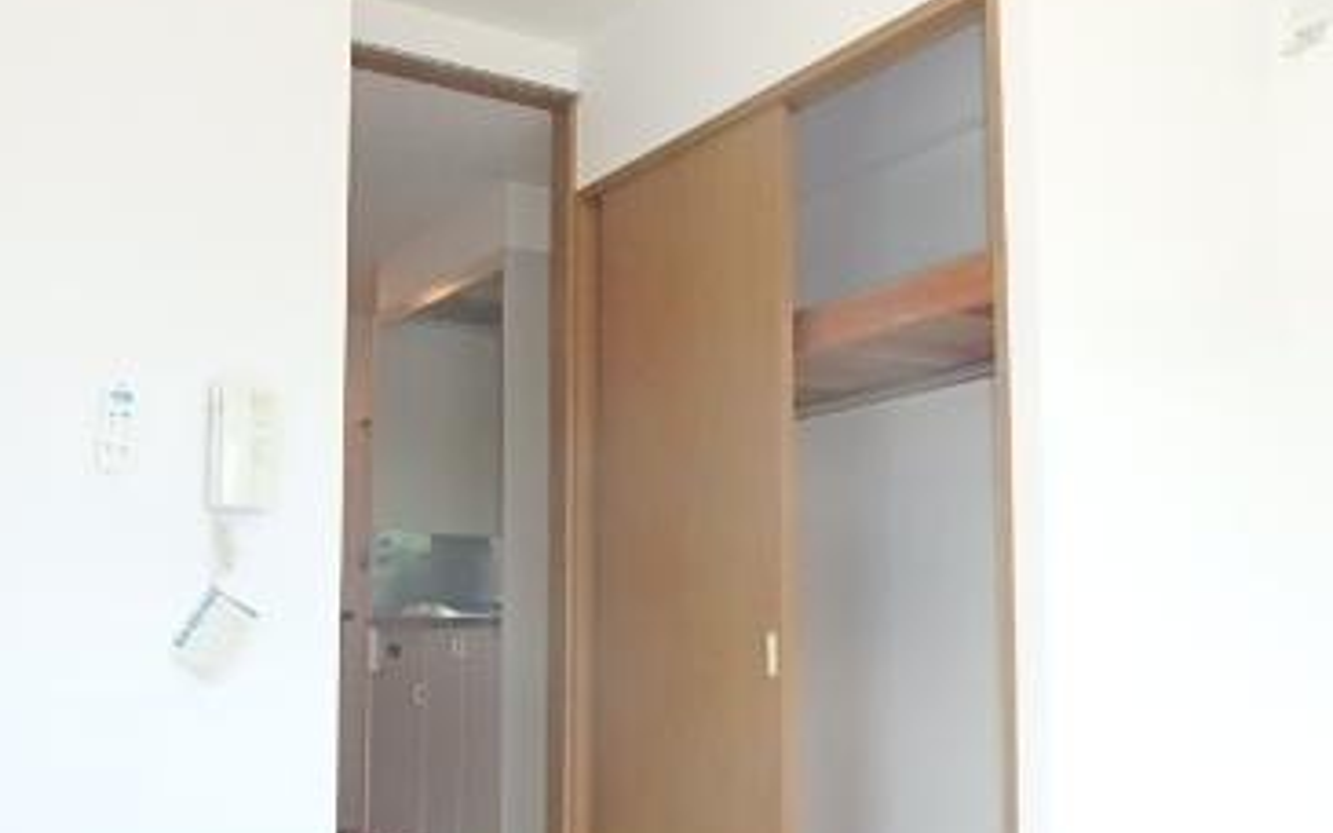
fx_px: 1417
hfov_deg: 50.3
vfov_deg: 32.3
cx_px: 723
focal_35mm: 39
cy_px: 592
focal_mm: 3.7
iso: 250
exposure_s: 1/30
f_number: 6
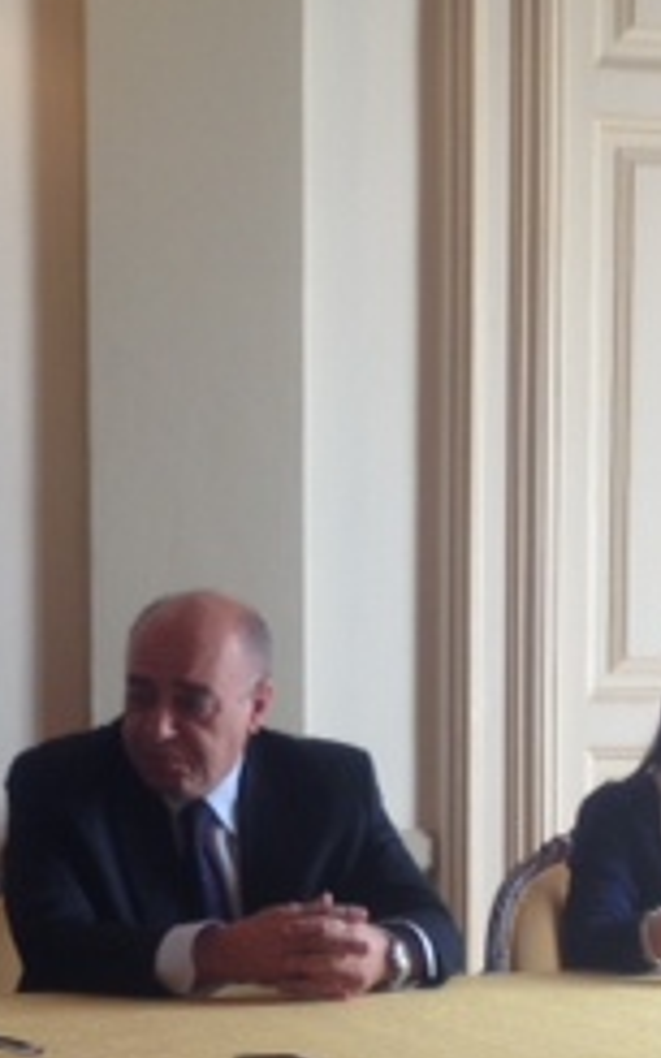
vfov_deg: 21.1
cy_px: 881
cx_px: 30
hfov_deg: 13.3
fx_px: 2797
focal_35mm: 97
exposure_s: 1/30
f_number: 2.4
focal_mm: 4.28
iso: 50
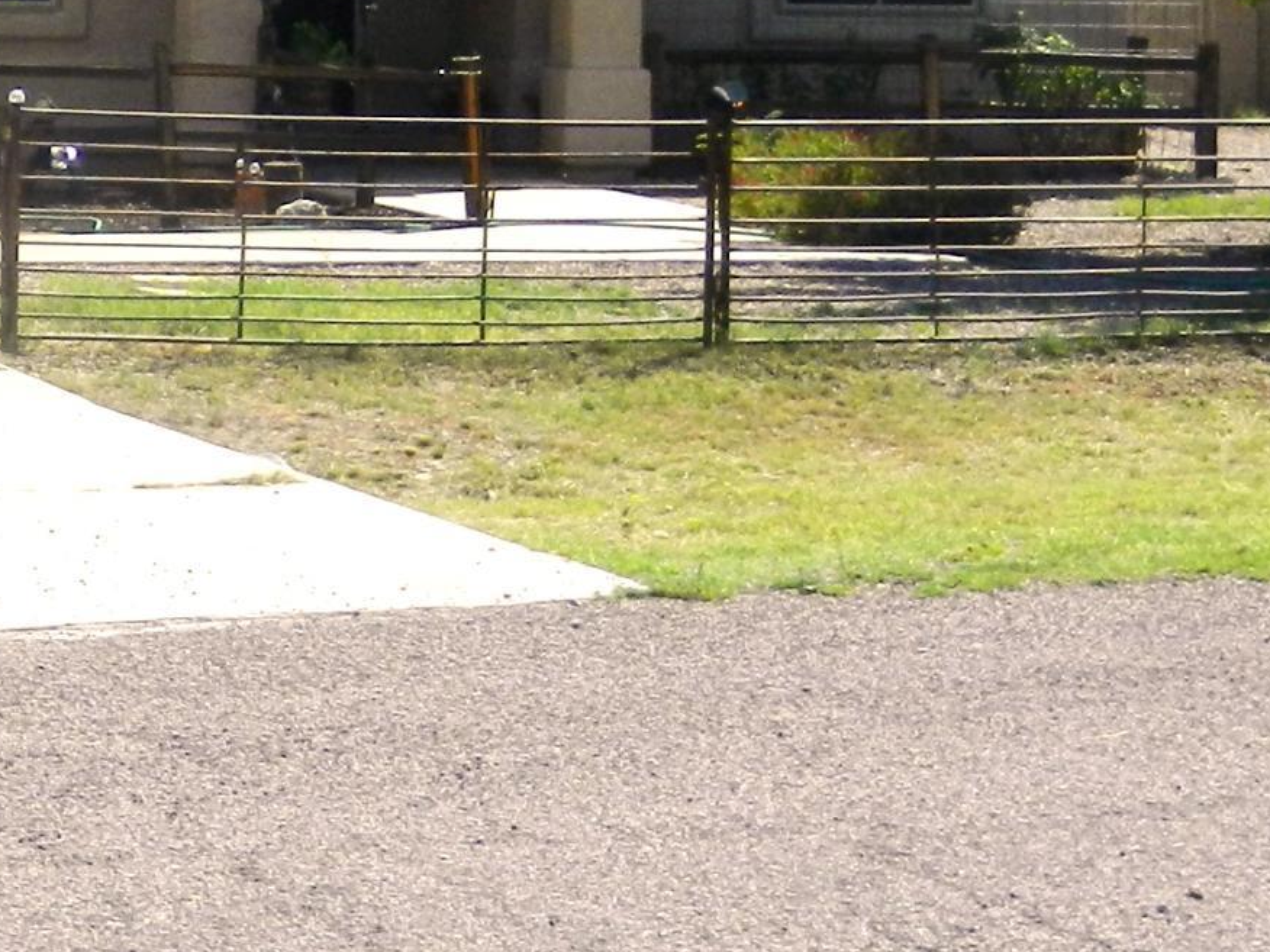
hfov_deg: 16.8
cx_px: -188
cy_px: -196
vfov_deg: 12.8
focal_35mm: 113
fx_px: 4146
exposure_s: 1/500
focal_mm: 5.9
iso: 160
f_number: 7.6
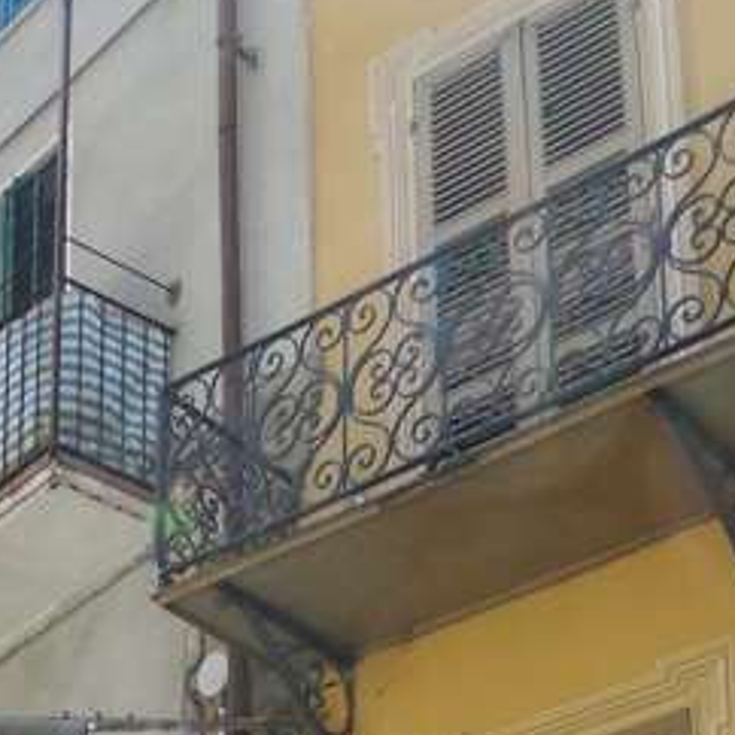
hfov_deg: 15.3
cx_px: 24
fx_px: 2691
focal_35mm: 112
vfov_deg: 14.5
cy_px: 1096
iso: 125
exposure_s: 1/640
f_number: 3.2
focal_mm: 5.3
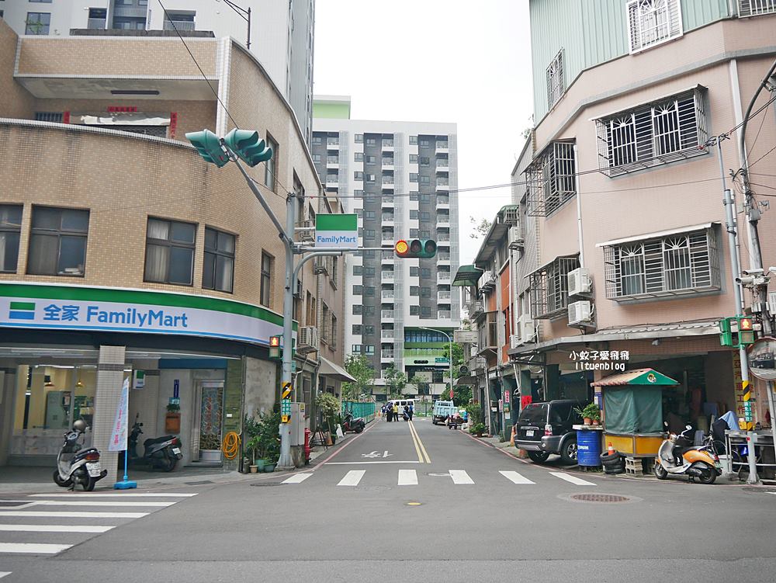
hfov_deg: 63.4
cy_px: 292
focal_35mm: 28
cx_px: 388
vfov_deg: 49.8
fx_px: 628
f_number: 3.5
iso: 200
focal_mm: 14
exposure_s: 1/400
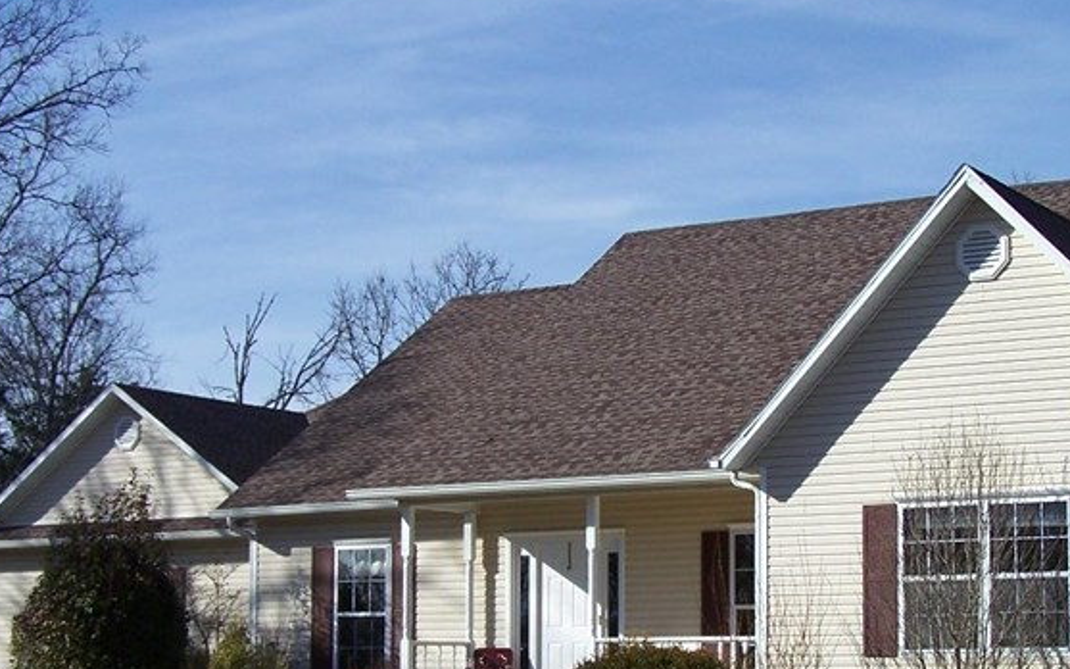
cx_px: 559
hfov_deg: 27.8
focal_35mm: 74
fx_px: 2158
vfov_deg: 17.6
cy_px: 448
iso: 64
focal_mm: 6.3
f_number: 4
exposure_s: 1/640
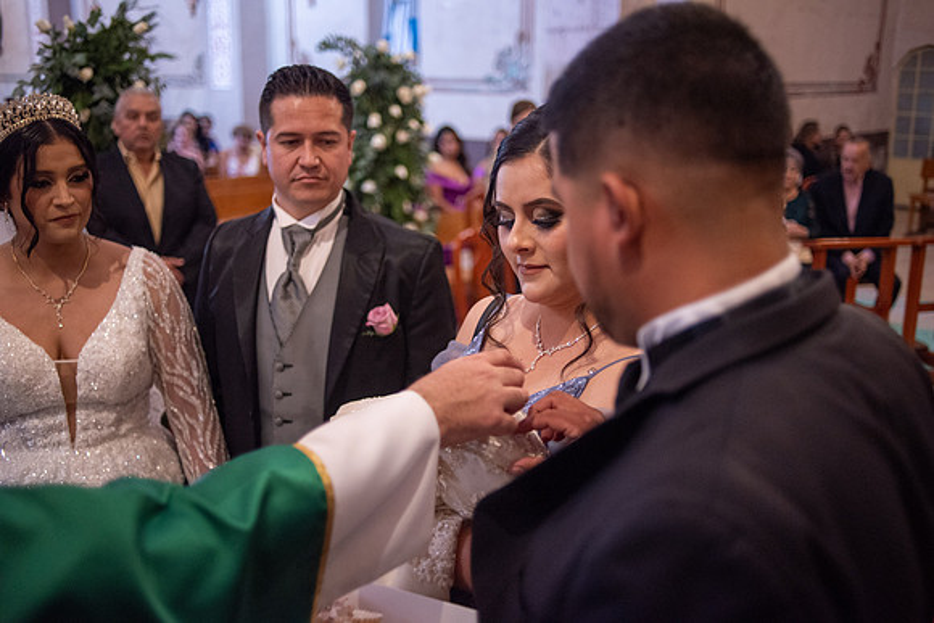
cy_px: 312
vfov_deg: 37.9
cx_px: 467
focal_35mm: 35
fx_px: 908
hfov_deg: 54.4
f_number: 2
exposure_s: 1/250
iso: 2000
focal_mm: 35
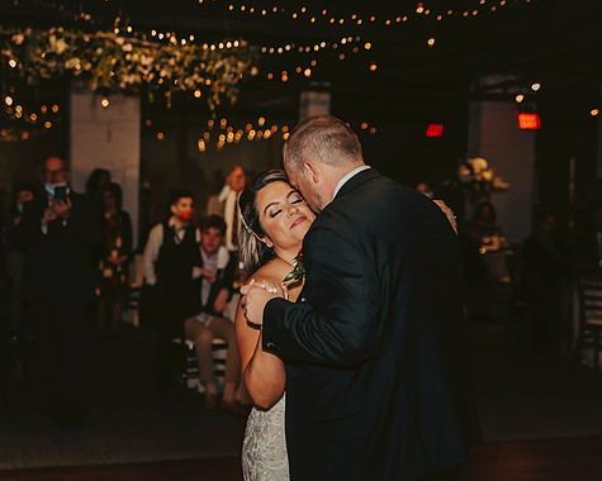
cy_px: 244
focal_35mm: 63
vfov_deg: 24.2
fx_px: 1122
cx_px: 297
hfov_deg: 30.0
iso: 1250
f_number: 3.2
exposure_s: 1/100
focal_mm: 55
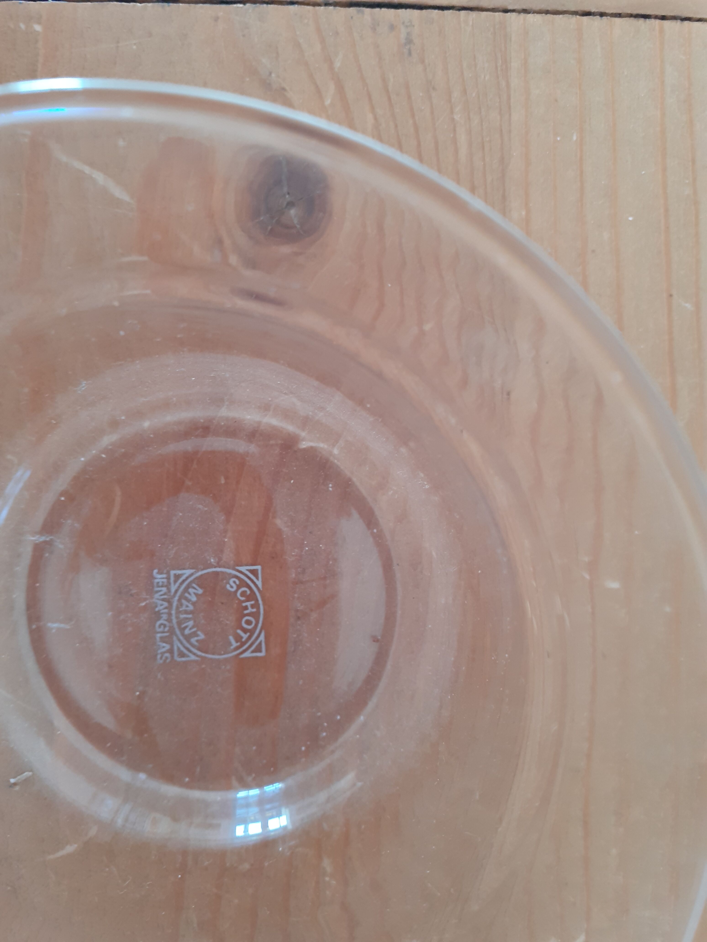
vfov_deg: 65.3
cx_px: 354
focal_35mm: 27
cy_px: 471
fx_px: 735
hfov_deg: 51.4
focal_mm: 3.6
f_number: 1.9
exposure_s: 1/50
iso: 100
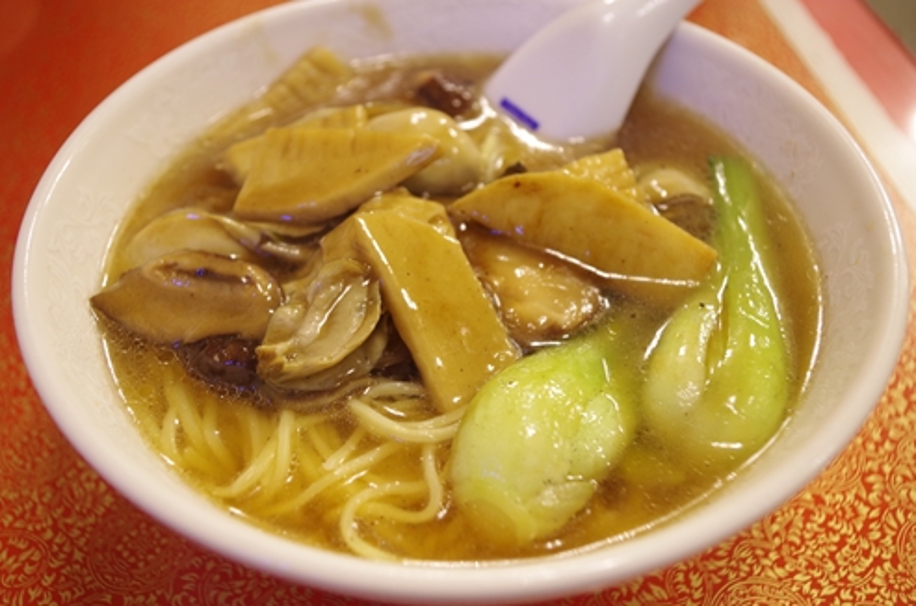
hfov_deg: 52.5
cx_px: 458
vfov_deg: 36.1
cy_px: 303
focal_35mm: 37
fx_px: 928
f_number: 4
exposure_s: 1/6
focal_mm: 24.38
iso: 200
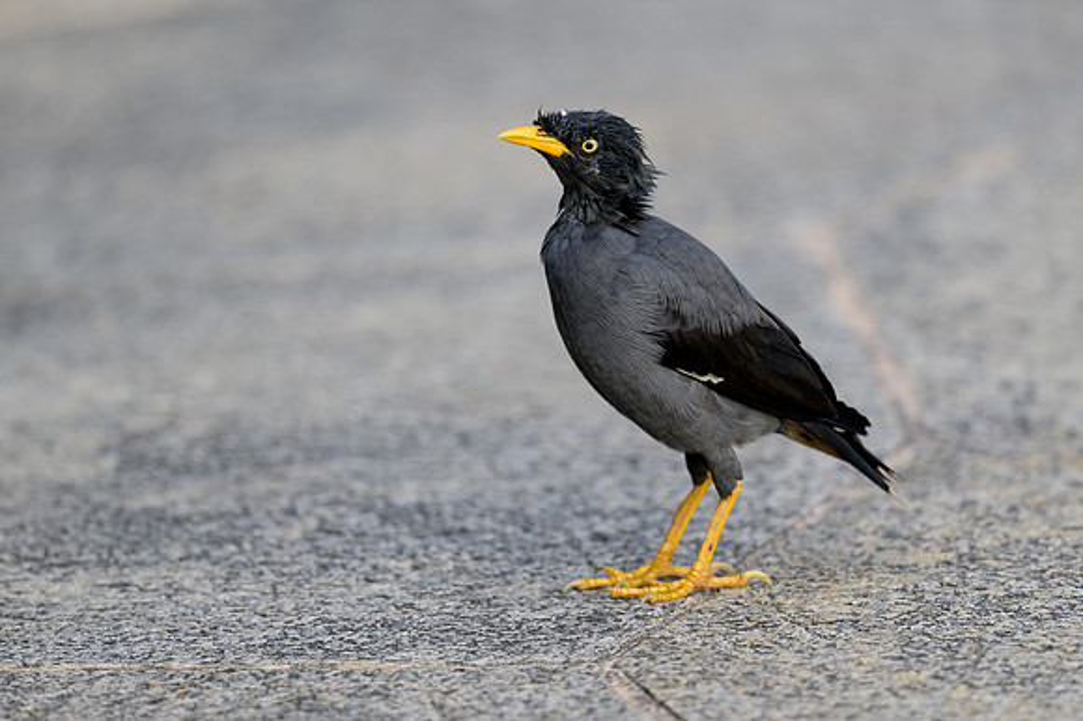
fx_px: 21263
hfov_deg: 2.9
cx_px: 632
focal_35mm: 707
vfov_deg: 1.9
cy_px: 349
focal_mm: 400
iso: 320
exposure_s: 1/1250
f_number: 2.8
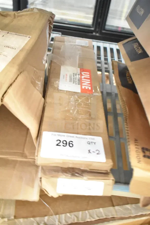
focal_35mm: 33
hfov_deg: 40.0
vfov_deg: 57.2
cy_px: 112
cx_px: 75
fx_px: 206
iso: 6400
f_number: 3.8
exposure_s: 1/30
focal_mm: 22
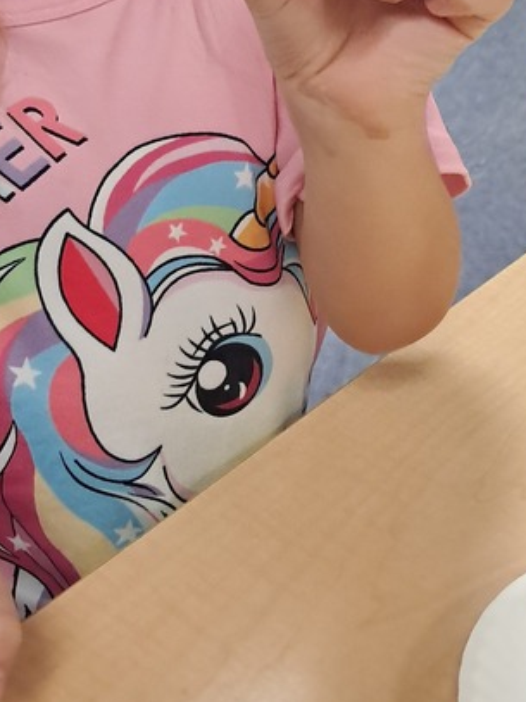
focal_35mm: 68
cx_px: 248
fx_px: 1378
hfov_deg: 21.6
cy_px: 64
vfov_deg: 27.5
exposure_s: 1/60
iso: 640
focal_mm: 4
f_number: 1.8
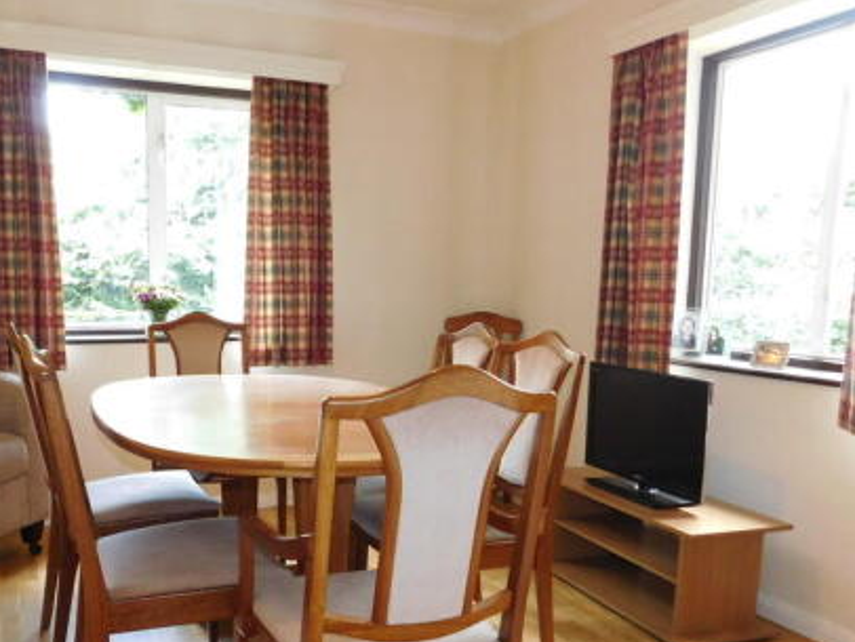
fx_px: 816
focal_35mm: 33
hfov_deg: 55.1
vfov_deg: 42.6
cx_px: 359
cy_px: 407
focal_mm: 4
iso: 360
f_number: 3
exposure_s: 1/30
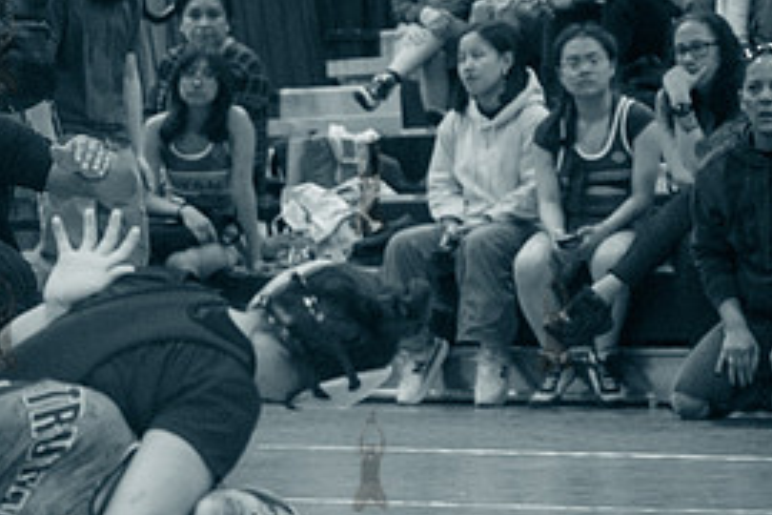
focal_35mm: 196
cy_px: 374
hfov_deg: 10.4
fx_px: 4203
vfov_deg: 7.0
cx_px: 87
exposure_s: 1/400
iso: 8000
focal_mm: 80
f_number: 3.5
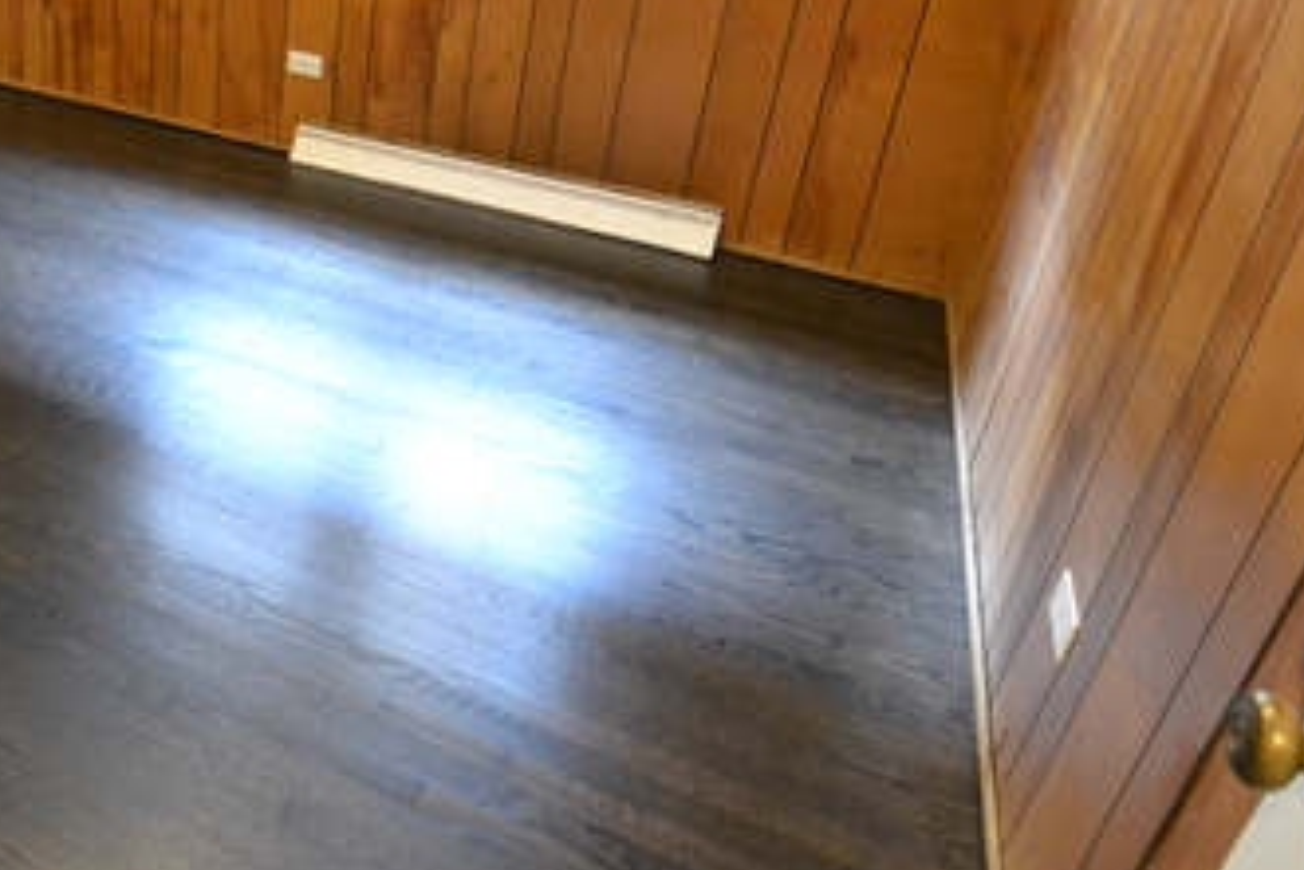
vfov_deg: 42.3
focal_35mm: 29
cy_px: 136
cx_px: 126
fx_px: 1051
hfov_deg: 55.1
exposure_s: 1/50
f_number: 3.5
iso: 3200
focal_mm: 10
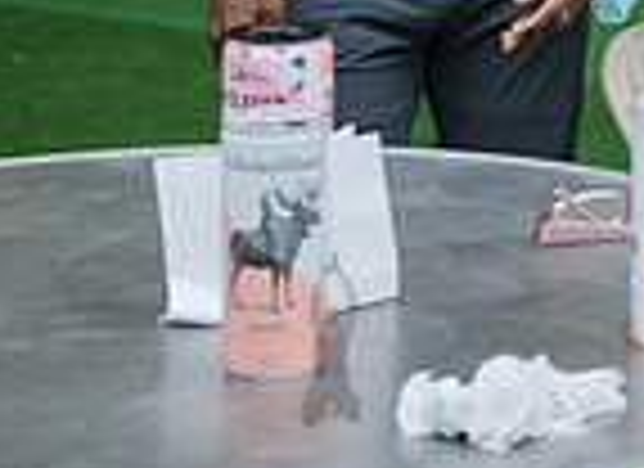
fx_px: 3165
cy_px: -281
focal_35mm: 172
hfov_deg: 10.6
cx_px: 1327
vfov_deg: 8.2
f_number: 4
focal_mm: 36
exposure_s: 1/125
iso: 3200
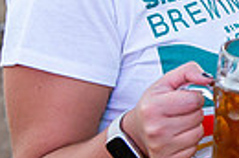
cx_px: 390
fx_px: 1305
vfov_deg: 6.9
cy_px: -27
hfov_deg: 10.0
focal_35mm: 197
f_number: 4
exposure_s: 1/250
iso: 640
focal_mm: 44
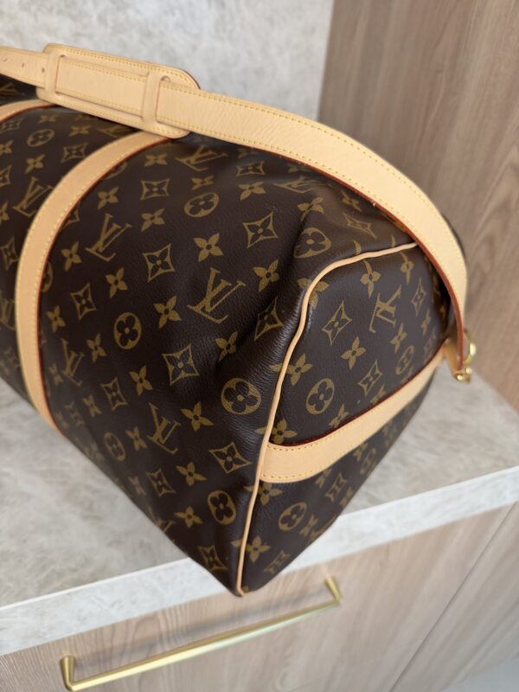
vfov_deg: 71.6
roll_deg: -6.3
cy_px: 346
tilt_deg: -36.0
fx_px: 480
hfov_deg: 56.8
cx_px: 260
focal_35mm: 24
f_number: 1.78
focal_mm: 6.76
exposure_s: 1/120
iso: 160
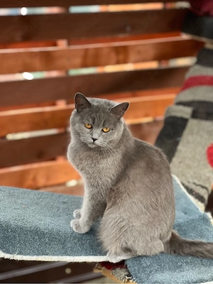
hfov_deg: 19.1
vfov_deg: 25.3
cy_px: 142
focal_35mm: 77
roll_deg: -3.3
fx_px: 632
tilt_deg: -17.5
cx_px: 106
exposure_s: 1/69
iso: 250
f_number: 2.8
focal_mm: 9
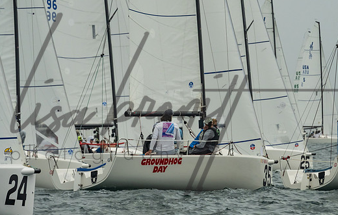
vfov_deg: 4.1
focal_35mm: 325
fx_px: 3009
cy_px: 73
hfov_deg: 6.4
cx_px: 205
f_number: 9
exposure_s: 1/3200
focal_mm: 200
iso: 800
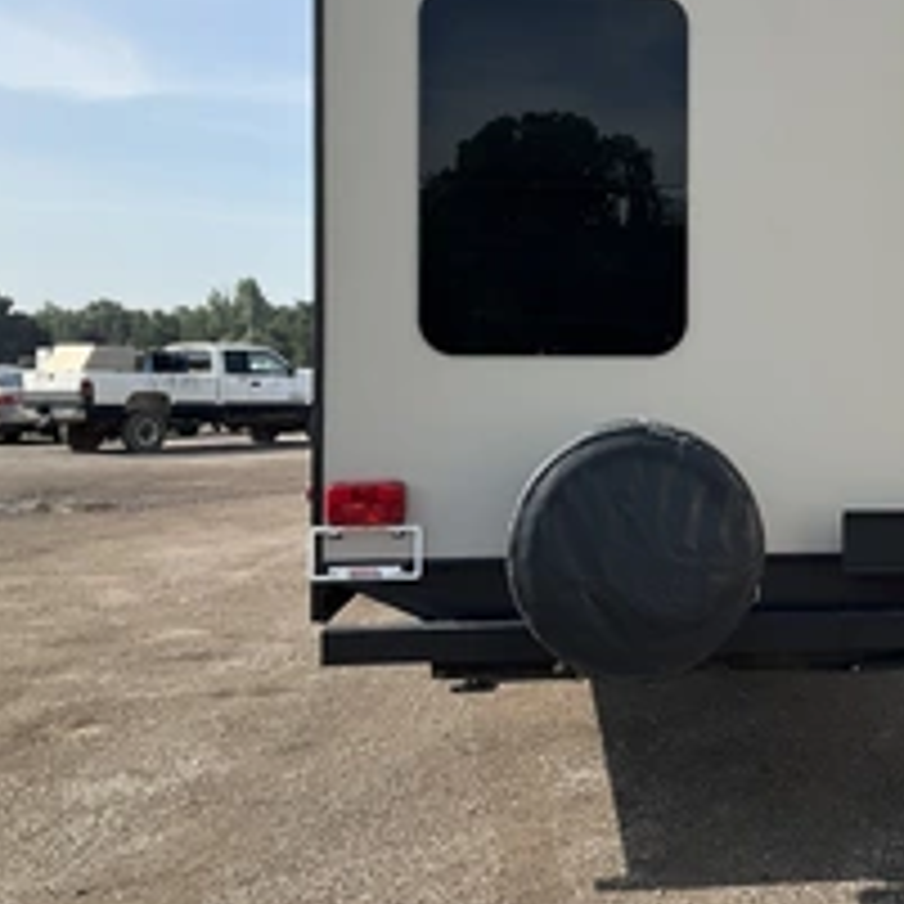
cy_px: 351
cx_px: 774
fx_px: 1507
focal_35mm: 51
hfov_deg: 32.1
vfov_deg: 33.3
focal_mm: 3
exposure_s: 1/1730
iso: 25
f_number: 1.8
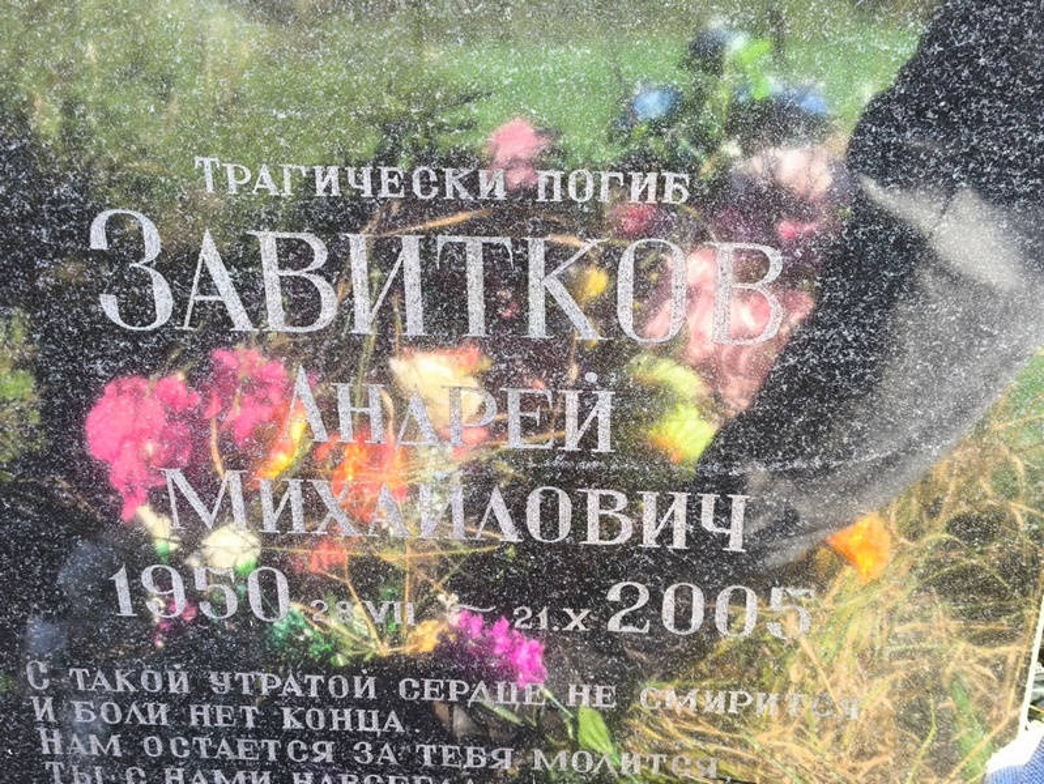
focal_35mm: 50
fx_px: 1509
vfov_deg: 29.1
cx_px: 522
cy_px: 392
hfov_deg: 38.2
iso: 80
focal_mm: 4.71
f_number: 1.7
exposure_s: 1/60
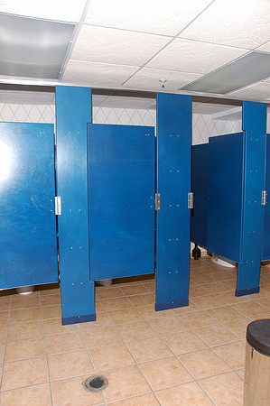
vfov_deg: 67.4
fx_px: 304
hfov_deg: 47.8
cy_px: 203
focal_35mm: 27
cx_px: 135
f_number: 8
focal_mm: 18
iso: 200
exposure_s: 1/125
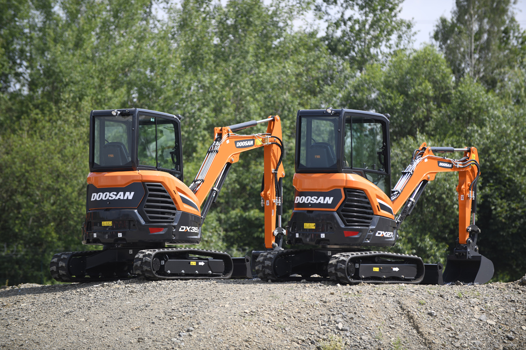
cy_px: 175
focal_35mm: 200
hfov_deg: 10.3
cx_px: 263
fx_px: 2922
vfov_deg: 6.9
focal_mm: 200
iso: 64
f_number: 4.5
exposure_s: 1/500
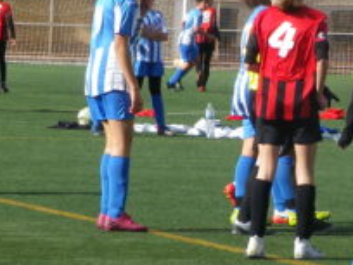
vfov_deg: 3.5
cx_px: 445
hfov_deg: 4.6
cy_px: 120
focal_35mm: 430
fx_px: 4385
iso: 80
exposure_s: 1/400
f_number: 5.3
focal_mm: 25.8
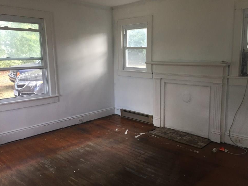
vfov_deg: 45.4
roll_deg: +0.0
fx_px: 222
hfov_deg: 58.3
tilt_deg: -8.3
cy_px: 91
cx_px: 131
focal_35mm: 31
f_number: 2.2
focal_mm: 4.15
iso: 50
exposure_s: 1/30
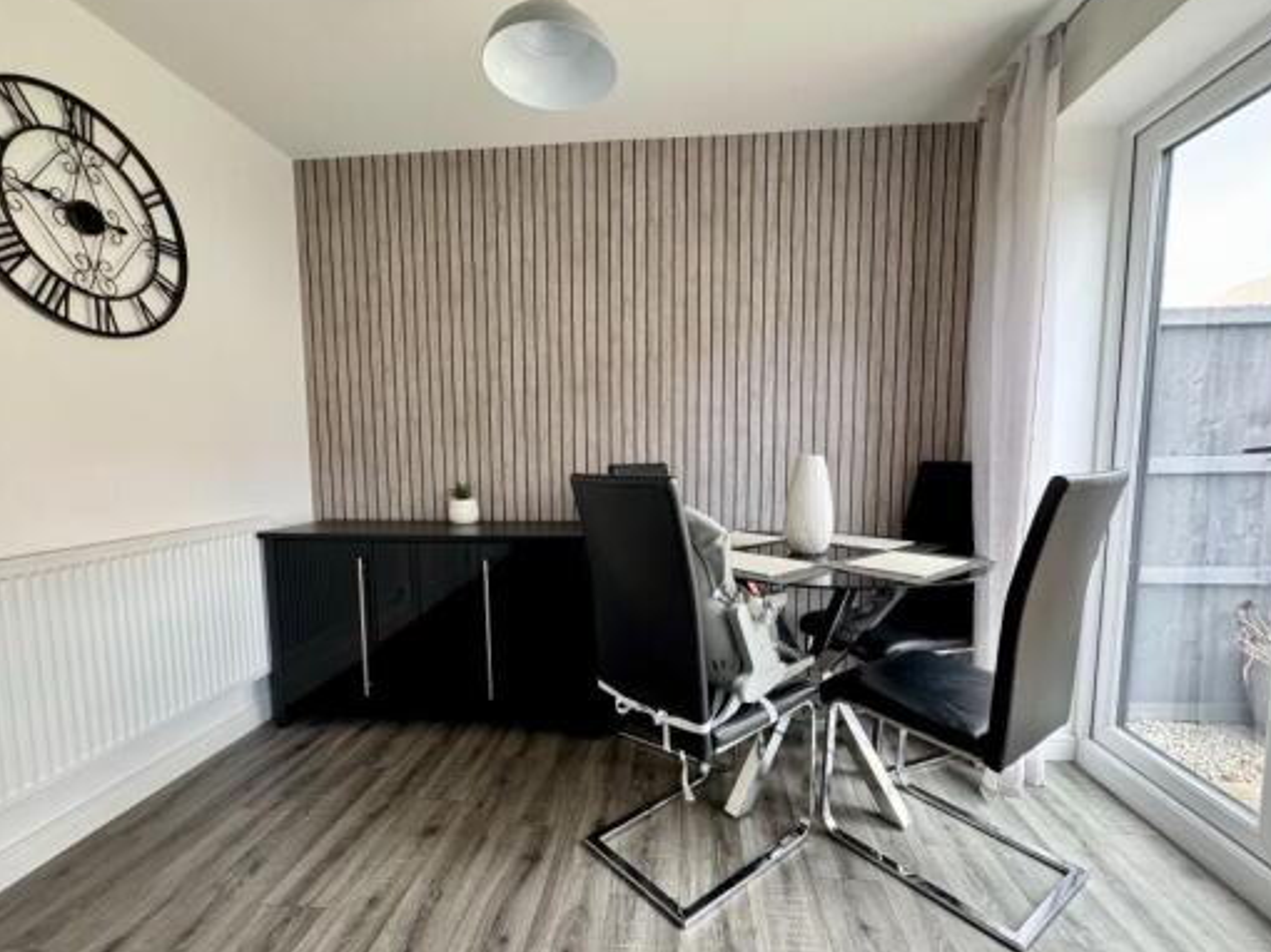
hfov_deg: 94.5
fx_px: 587
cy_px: 507
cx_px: 637
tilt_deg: -5.6
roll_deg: +0.6
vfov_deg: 78.0
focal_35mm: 16
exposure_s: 1/99
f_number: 2.2
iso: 320
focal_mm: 2.22
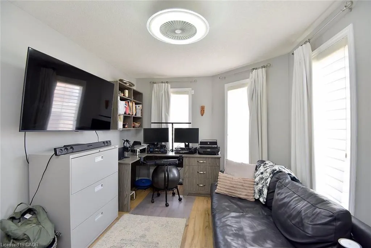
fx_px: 165
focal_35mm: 16
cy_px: 124
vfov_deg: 73.8
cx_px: 186
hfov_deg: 96.7
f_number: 6.3
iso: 500
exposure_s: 1/60
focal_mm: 16
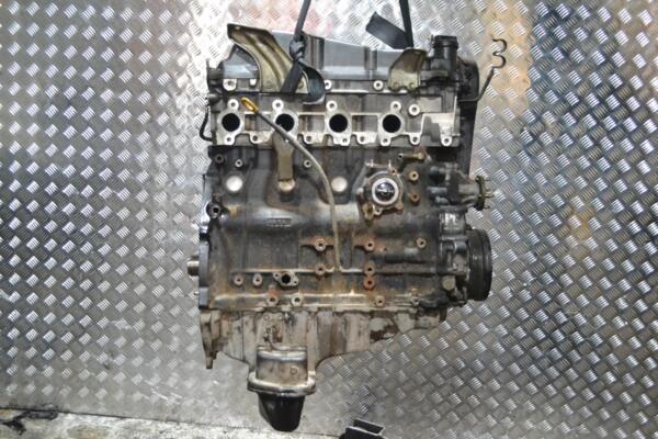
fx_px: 713
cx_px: 329
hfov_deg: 49.6
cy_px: 220
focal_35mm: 39
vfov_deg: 34.2
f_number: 4.2
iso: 3200
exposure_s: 1/40
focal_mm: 26
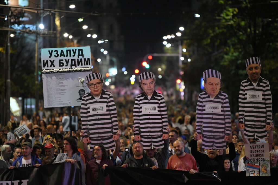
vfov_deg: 6.9
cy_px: 92
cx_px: 139
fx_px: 1545
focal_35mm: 200
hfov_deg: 10.3
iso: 6400
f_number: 2.8
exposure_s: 1/125
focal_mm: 200
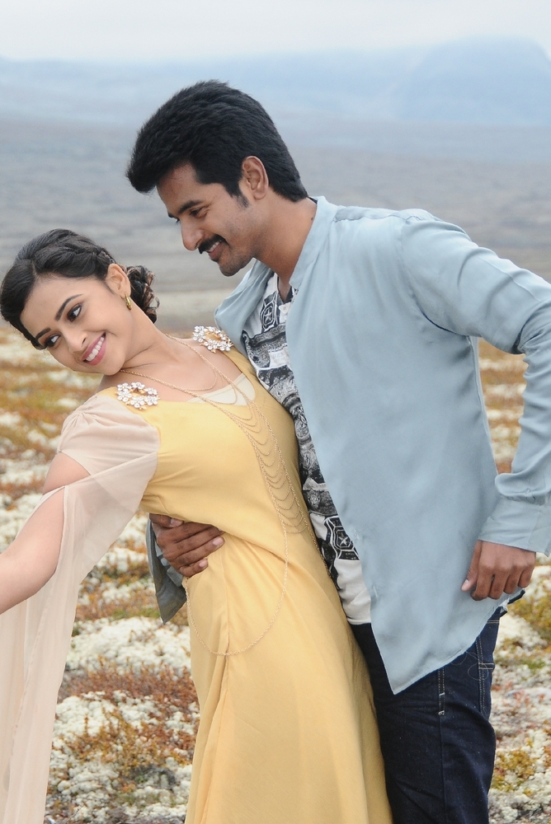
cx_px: 276
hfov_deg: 14.7
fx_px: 2132
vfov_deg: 21.9
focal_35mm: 93
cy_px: 412
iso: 400
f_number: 5
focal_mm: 62
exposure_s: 1/125
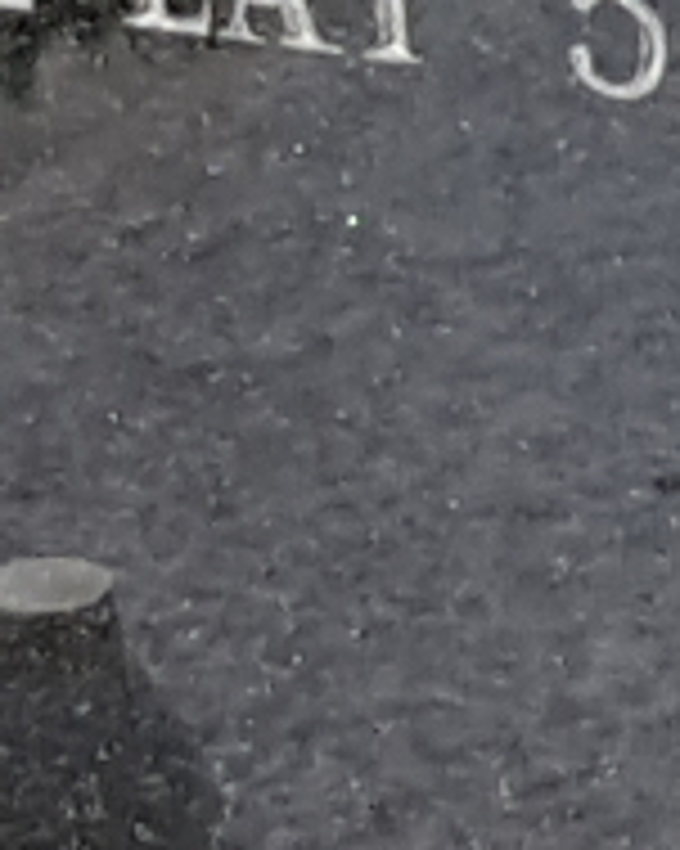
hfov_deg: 11.1
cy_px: 31
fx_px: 3248
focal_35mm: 129
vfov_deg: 14.7
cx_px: 1270
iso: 40
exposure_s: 1/1548
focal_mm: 4.2
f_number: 1.7
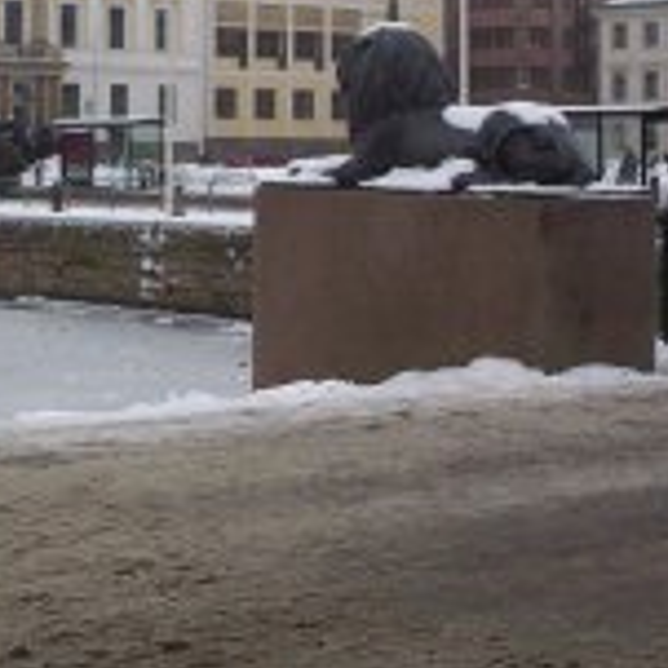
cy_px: 115
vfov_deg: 19.3
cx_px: 190
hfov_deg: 19.4
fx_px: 1943
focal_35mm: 89
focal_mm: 4.99
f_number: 4.5
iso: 100
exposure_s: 1/124
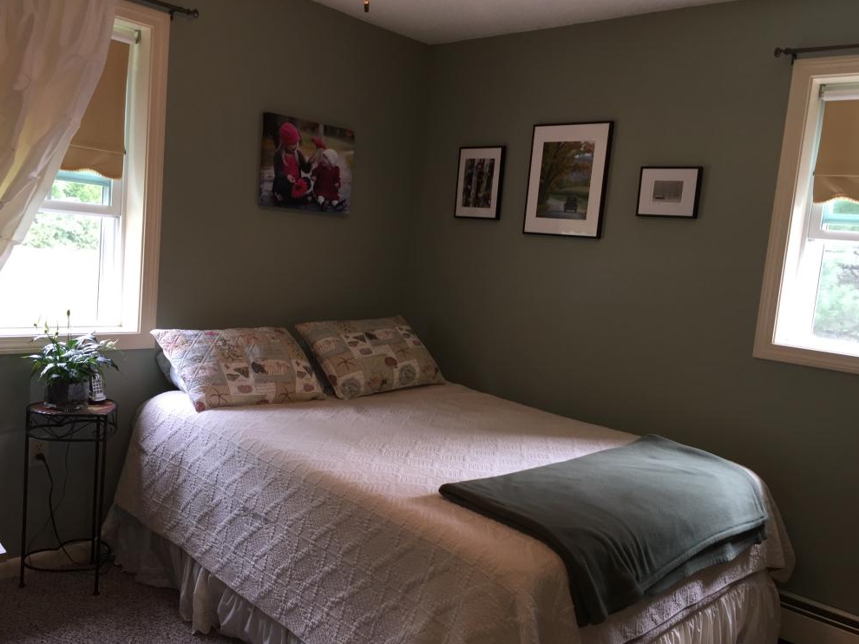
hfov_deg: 60.0
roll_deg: -5.7
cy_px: 331
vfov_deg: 46.8
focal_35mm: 30
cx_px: 427
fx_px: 744
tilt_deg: -5.1
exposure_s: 1/30
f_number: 2.2
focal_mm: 4.15
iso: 50
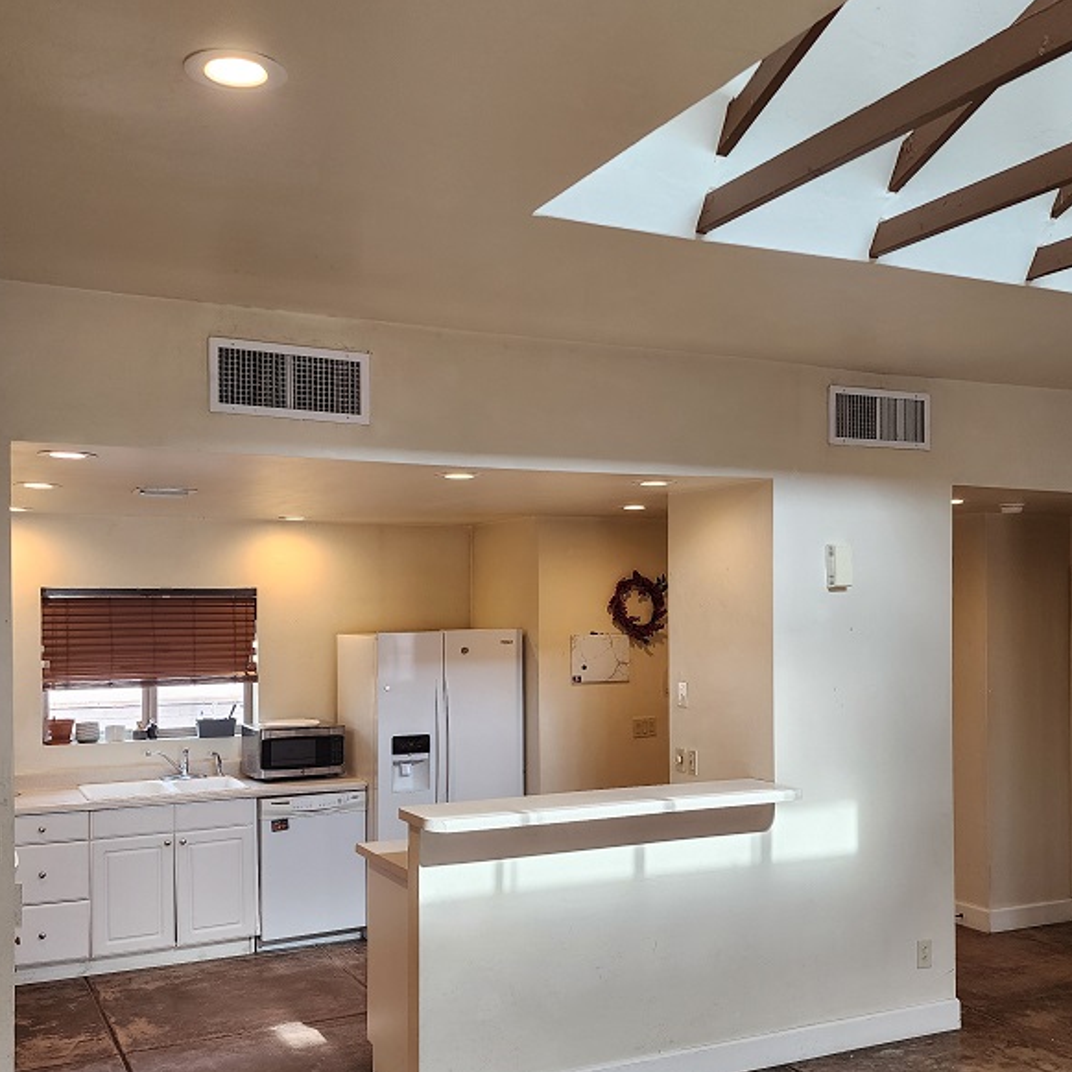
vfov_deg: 47.1
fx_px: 1226
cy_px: 596
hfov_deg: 47.2
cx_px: 530
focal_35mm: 35
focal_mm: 6.4
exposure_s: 1/120
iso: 100
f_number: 1.8
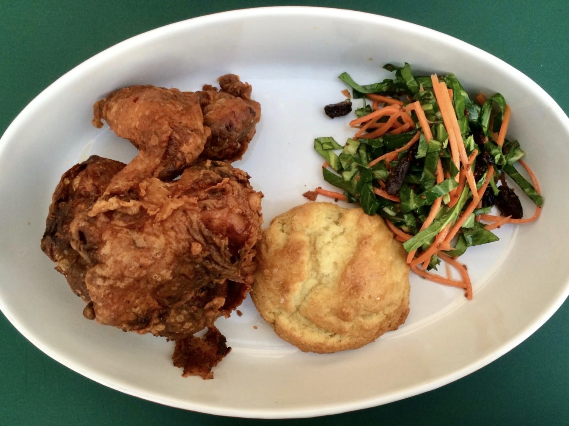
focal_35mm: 30
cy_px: 213
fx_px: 493
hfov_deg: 60.0
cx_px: 284
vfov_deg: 46.8
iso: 100
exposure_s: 1/30
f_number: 2.2
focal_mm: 4.12
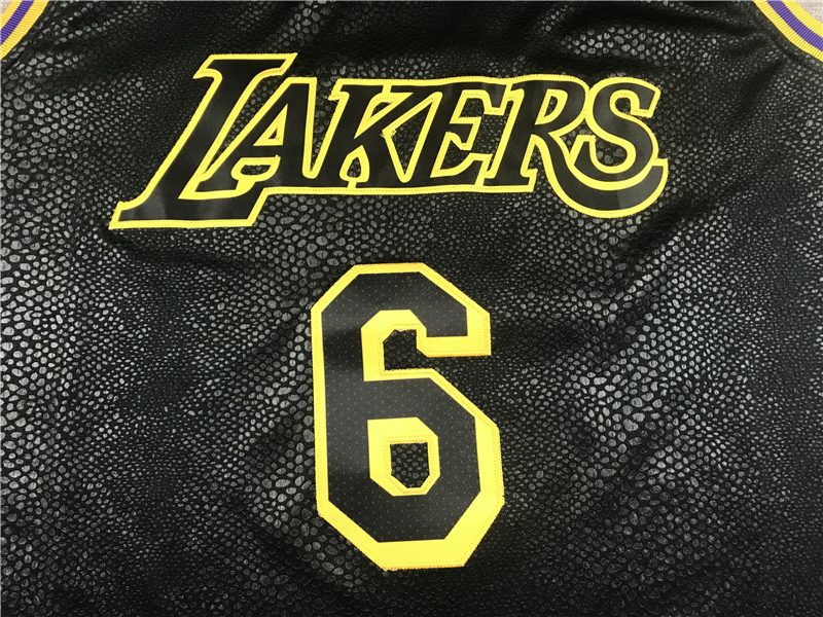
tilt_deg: -78.4
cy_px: 308
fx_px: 666
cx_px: 412
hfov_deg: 63.4
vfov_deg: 49.7
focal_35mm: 28
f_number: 1.8
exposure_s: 1/25
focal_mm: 3.99
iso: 40
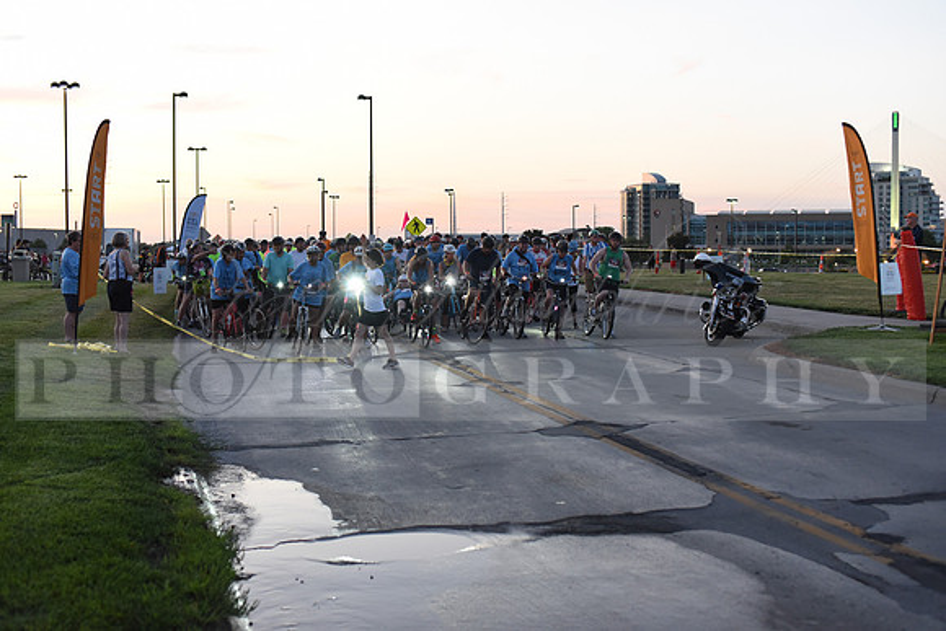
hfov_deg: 39.6
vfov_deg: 27.0
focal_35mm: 50
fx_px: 1314
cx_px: 473
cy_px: 316
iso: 2500
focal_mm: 50
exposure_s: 1/400
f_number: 2.8
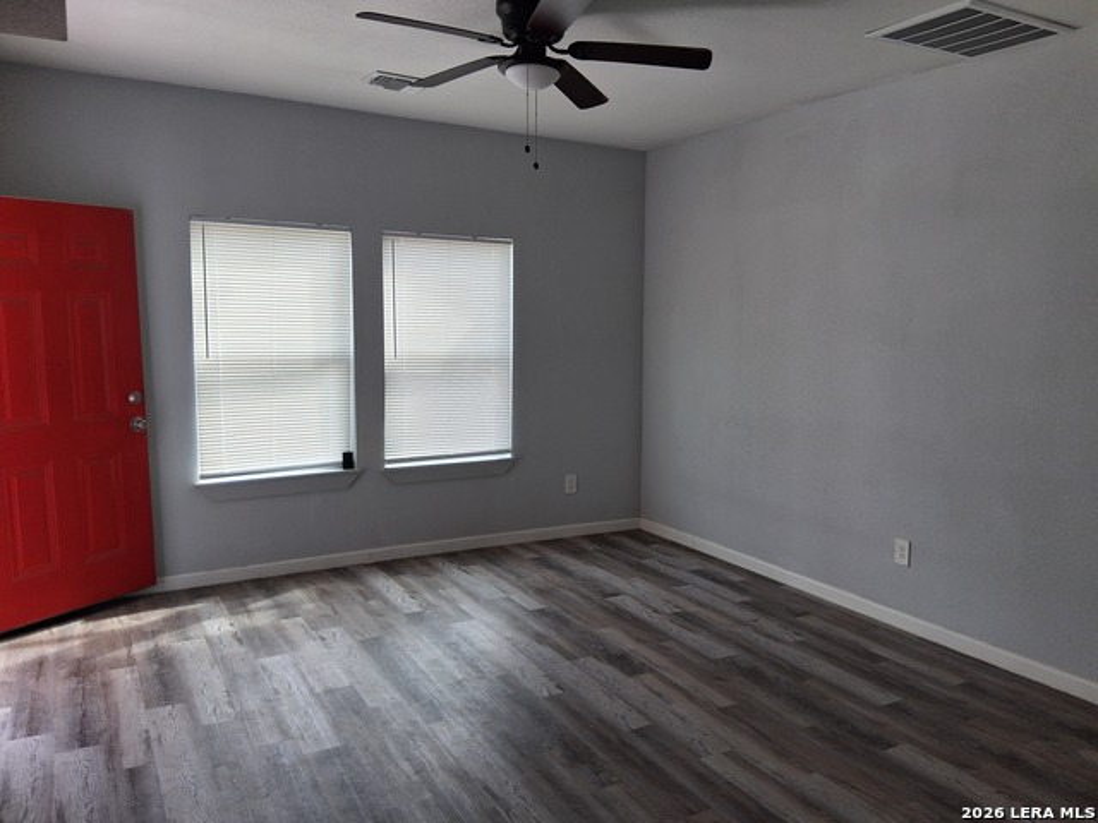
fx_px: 825
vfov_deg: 53.1
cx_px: 549
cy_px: 412
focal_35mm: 26
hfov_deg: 67.3
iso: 64
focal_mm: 3.98
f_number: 1.8
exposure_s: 1/100
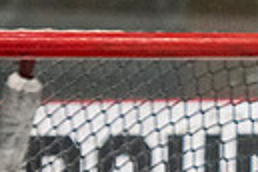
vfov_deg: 1.1
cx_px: 518
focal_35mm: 1201
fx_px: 8606
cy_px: 336
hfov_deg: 1.7
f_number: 3.2
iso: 2500
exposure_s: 1/640
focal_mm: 135
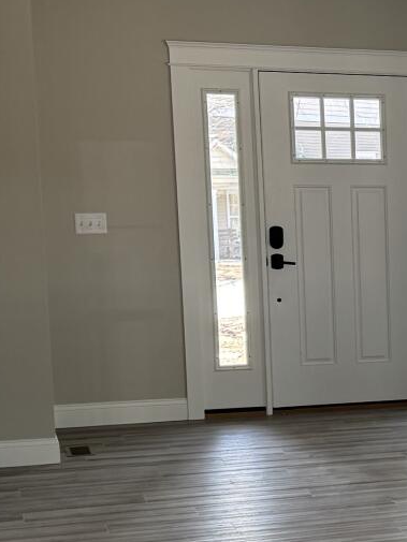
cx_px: 640
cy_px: 392
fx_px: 1489
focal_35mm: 95
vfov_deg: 20.5
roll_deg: +1.0
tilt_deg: -7.2
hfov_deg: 14.4
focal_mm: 6.76
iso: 100
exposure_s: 1/142
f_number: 1.78
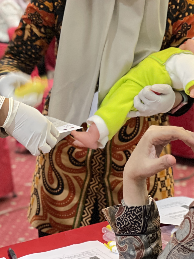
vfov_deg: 18.9
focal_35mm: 102
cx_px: 30
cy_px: 15
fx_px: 762
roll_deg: +0.9
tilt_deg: -4.6
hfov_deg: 14.4
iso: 640
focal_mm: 6
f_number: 2
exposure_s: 1/14
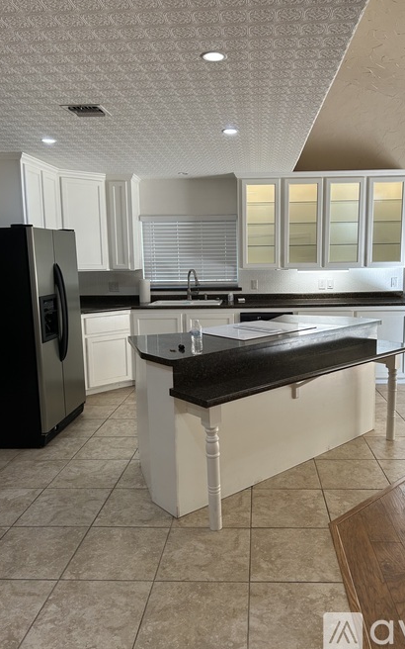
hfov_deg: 44.4
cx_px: 236
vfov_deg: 66.5
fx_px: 494
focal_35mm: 28
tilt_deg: -8.3
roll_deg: +2.3
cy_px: 322
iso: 100
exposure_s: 1/120
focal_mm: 5.7
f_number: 1.5
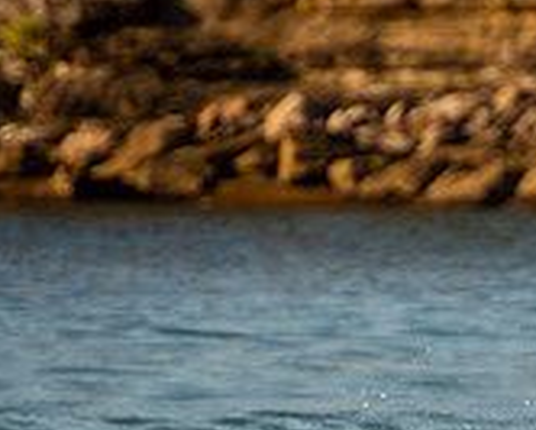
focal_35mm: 1966
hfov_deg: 1.0
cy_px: 509
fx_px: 31206
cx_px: 749
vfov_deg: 0.8
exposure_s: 1/1250
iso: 360
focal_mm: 400
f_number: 5.6
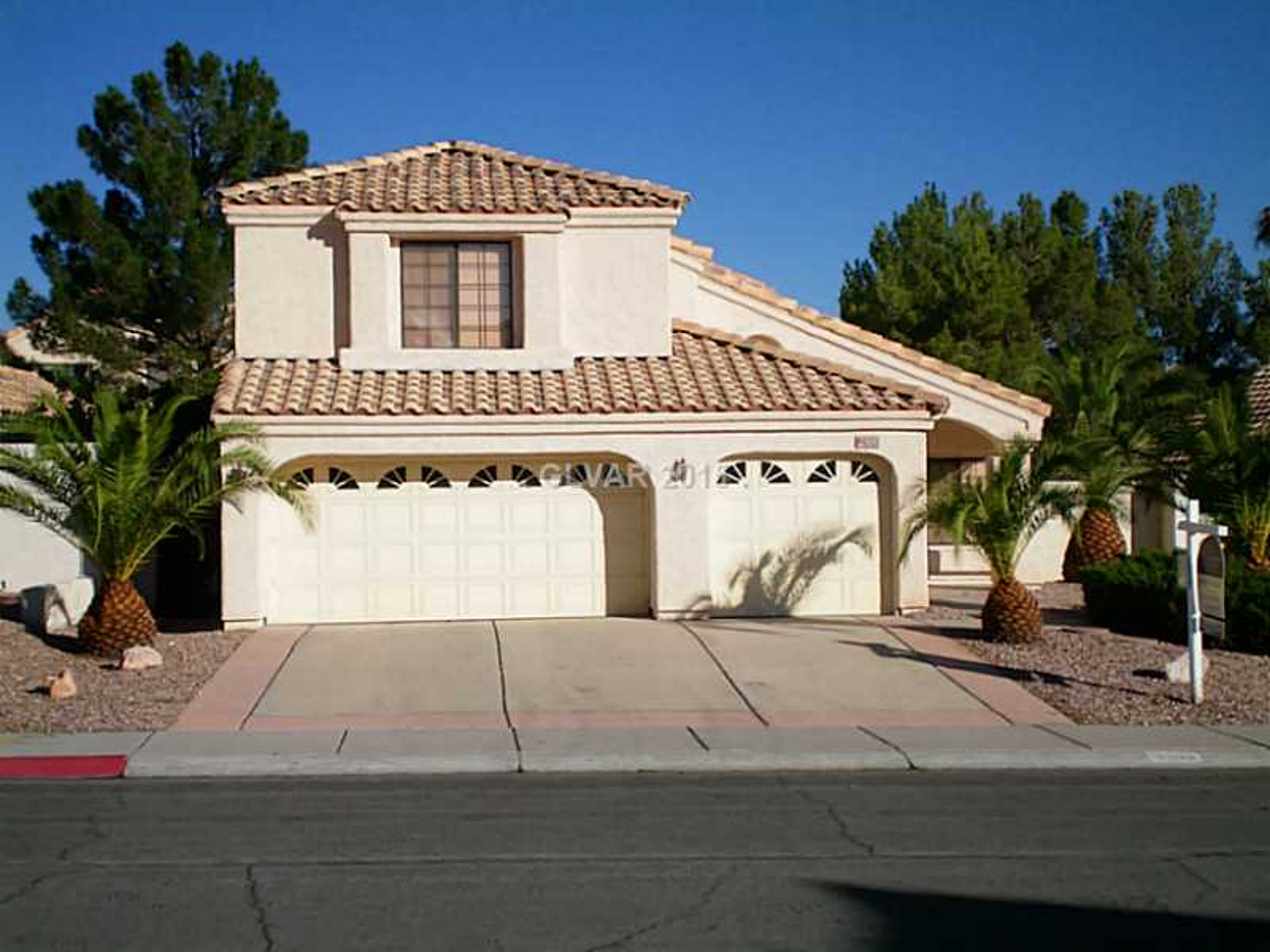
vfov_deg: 29.1
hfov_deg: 38.2
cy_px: 476
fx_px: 1834
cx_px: 635
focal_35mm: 50
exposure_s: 1/640
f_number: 5.2
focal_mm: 8.4
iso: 64
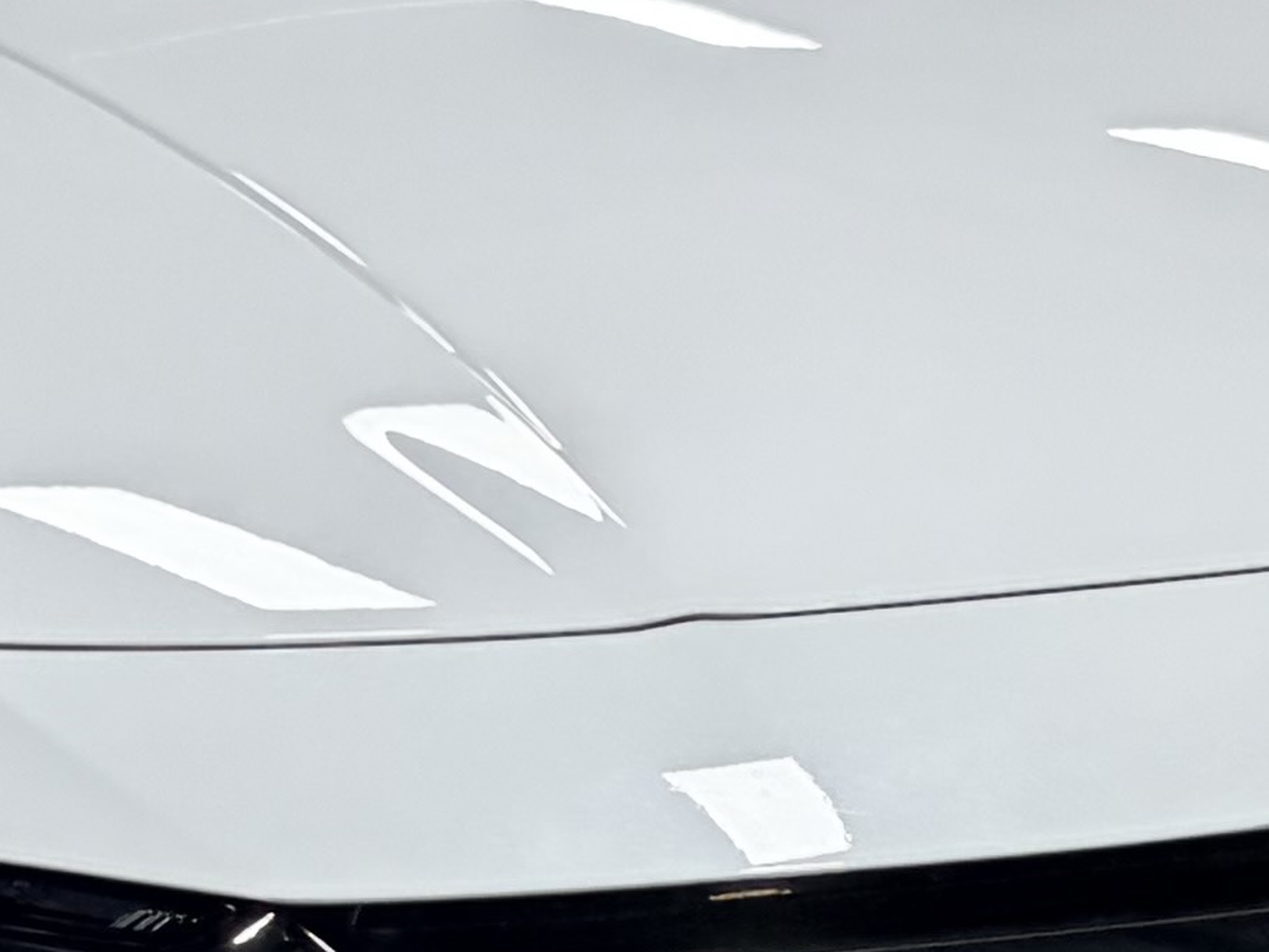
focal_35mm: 162
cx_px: 722
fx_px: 5940
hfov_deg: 12.2
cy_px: 963
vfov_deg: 9.1
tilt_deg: -12.0
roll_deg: -1.1
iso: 160
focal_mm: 5.96
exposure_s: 1/100
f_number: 1.6
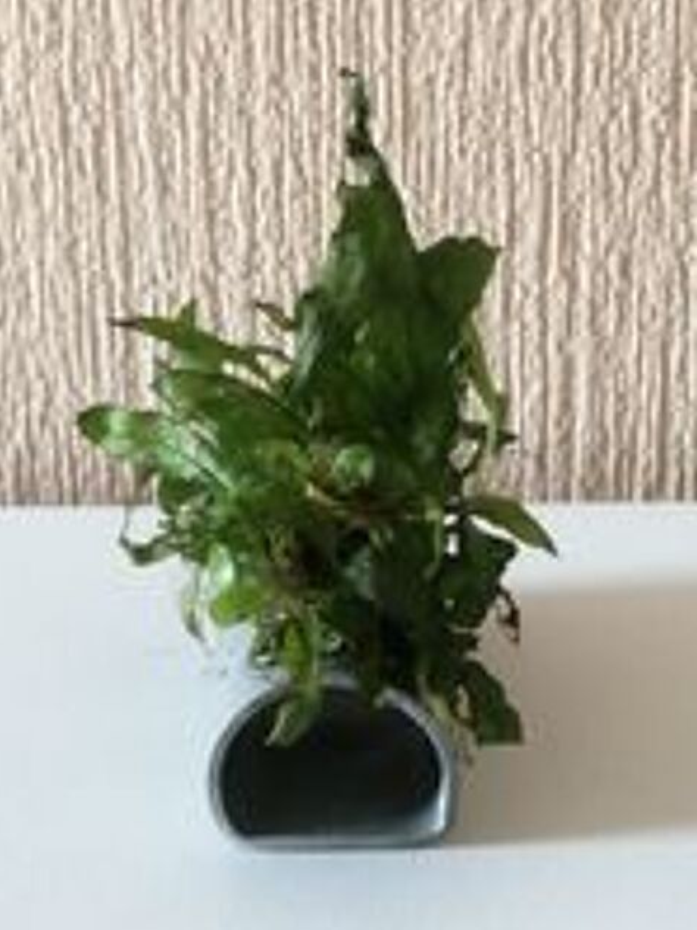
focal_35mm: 76
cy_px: 468
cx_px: 346
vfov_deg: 25.7
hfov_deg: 19.4
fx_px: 2040
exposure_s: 1/24
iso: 400
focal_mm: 3.46
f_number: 1.8
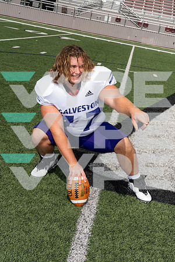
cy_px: 131
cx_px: 88
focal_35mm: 56
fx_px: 408
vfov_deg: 35.6
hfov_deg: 24.2
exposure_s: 1/250
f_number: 11
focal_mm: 56
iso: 100
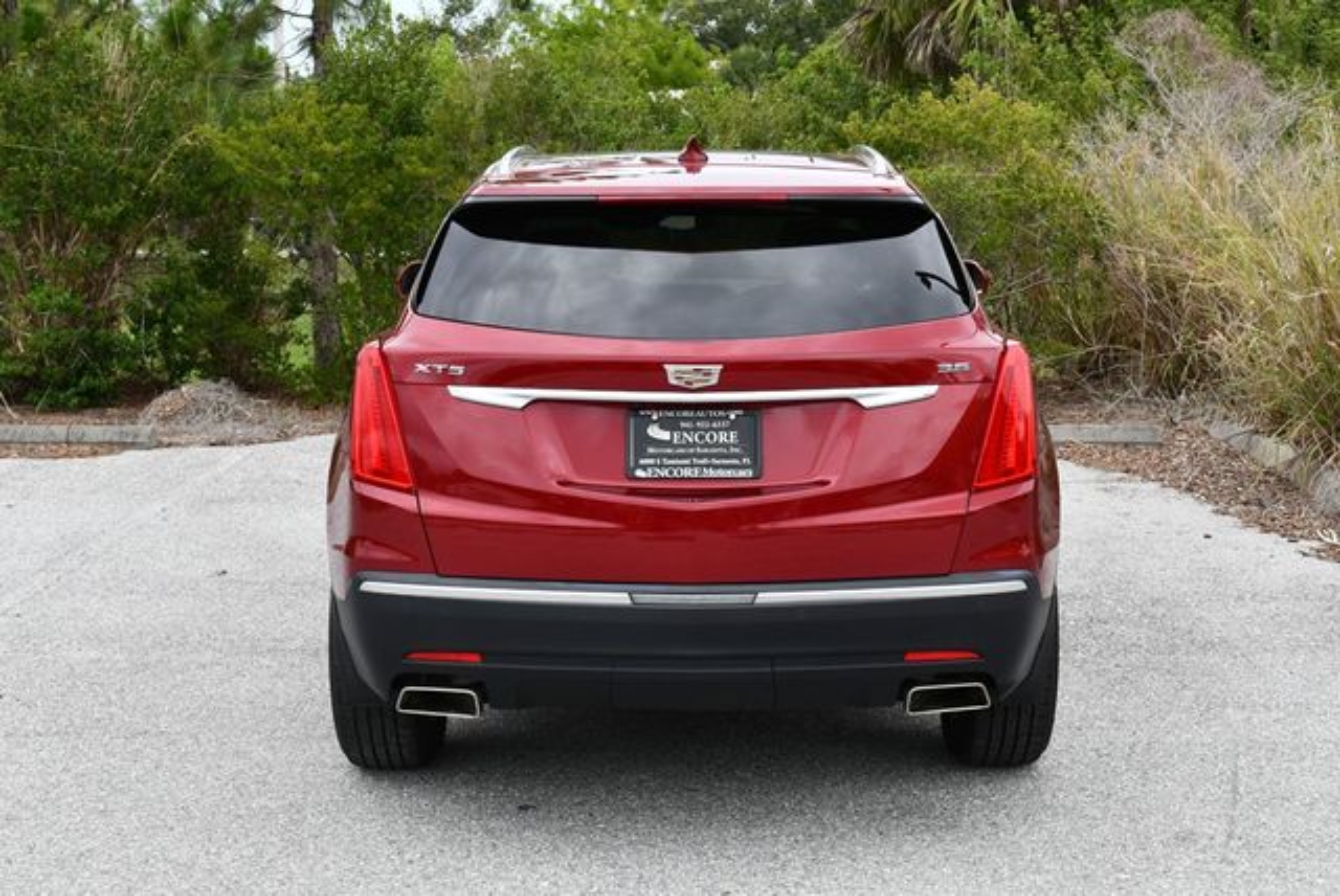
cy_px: 448
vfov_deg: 24.2
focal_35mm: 56
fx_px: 2086
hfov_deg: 35.6
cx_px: 670
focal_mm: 28
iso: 200
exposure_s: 1/250
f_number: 8
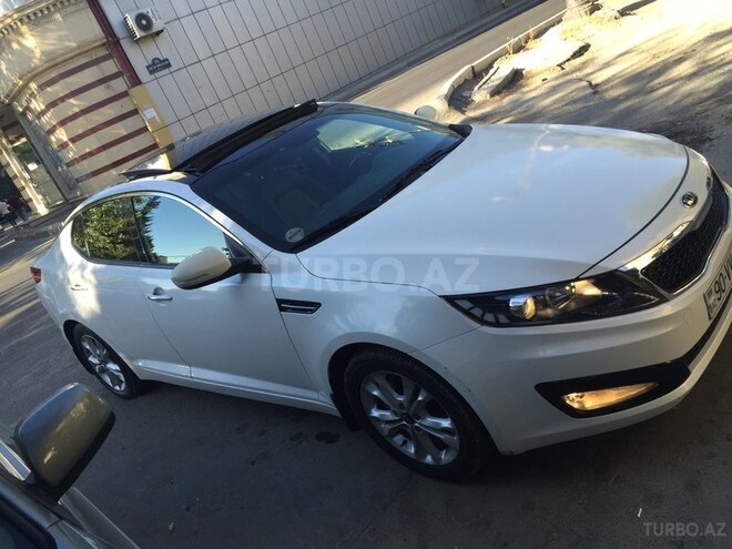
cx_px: 366
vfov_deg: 48.2
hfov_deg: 61.7
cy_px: 274
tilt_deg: -19.3
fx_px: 613
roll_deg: +25.0
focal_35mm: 29
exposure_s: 1/273
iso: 32
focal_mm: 4.15
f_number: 2.2
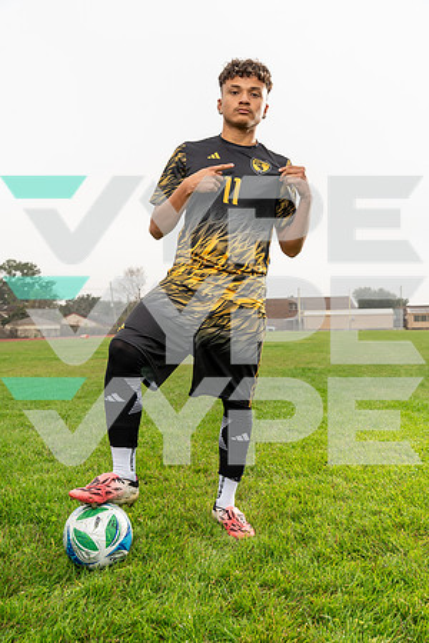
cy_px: 322
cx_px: 214
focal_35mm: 35
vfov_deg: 54.4
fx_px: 626
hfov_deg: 37.9
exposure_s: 1/200
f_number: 5.6
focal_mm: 35
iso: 250
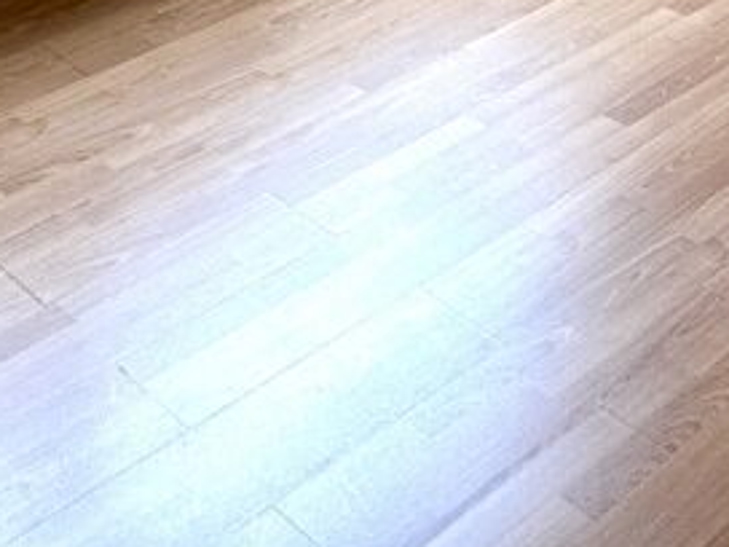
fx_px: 1516
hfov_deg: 23.2
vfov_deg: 15.2
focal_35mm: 72
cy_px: -633
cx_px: 1005
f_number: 2.2
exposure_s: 1/135
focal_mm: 2.22
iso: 40
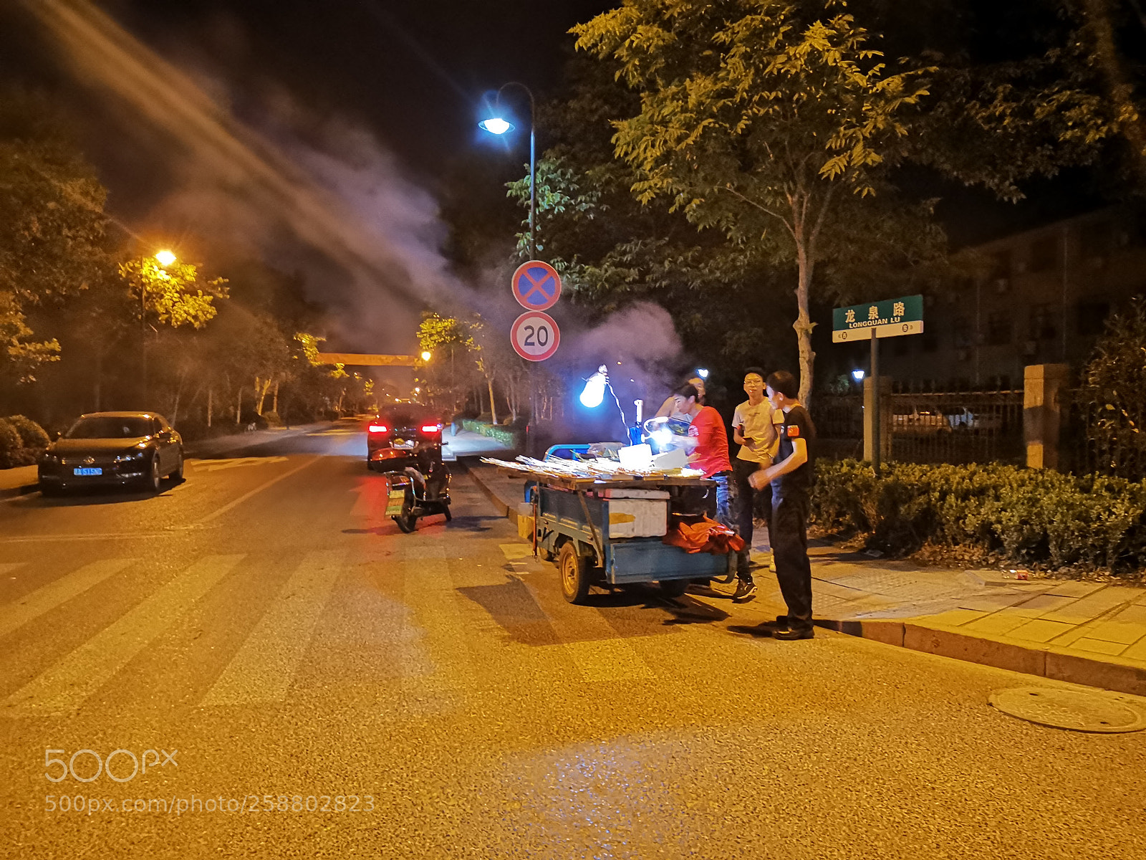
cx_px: 573
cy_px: 430
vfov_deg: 51.4
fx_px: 894
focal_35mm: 27
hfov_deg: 65.3
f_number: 1.8
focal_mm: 3.95
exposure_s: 4
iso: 800
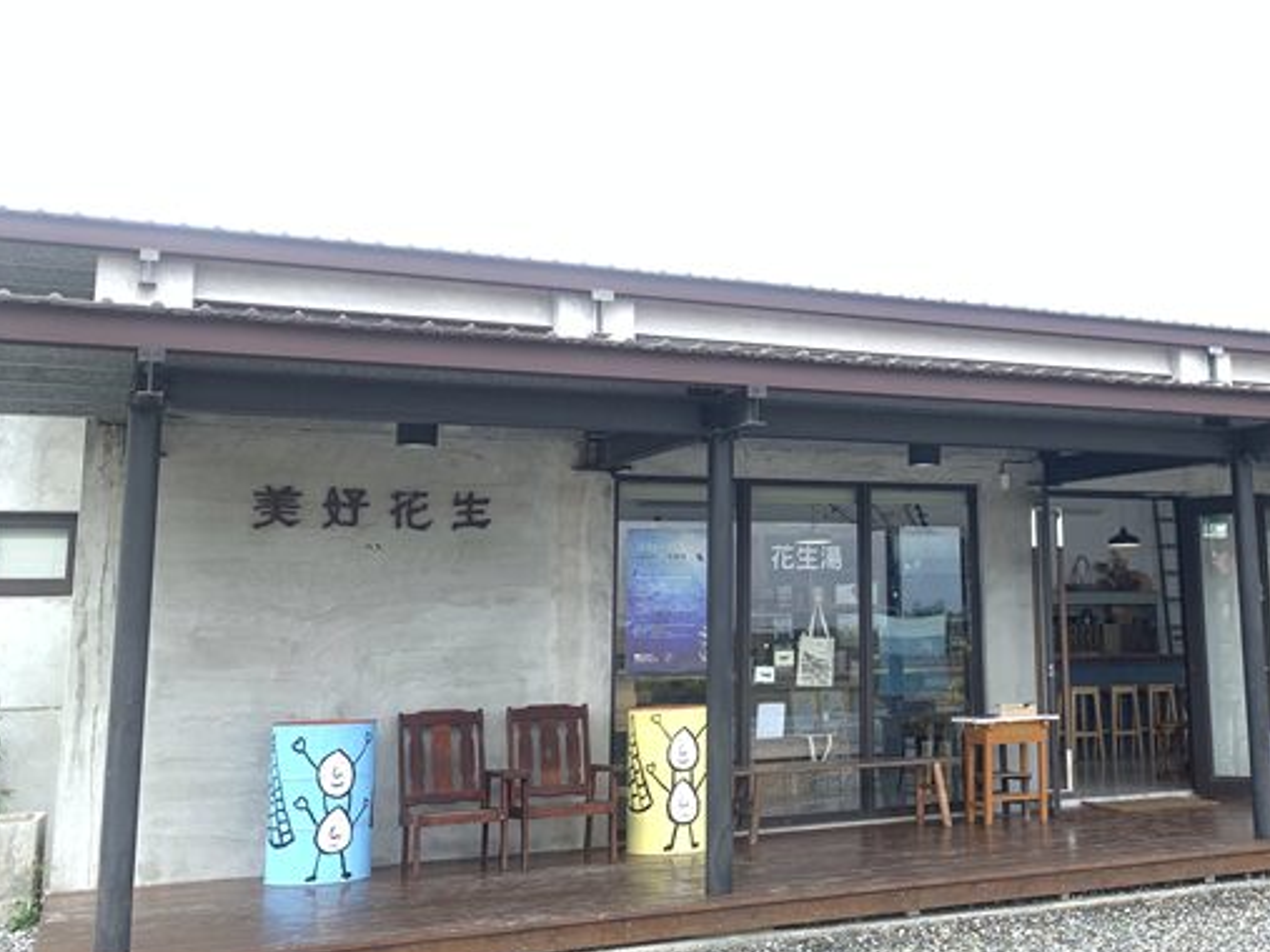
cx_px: 932
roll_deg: +1.3
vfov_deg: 35.0
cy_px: 373
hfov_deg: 44.5
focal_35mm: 41
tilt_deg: +10.4
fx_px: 1504
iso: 25
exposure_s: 1/156
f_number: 1.8
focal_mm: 4.25
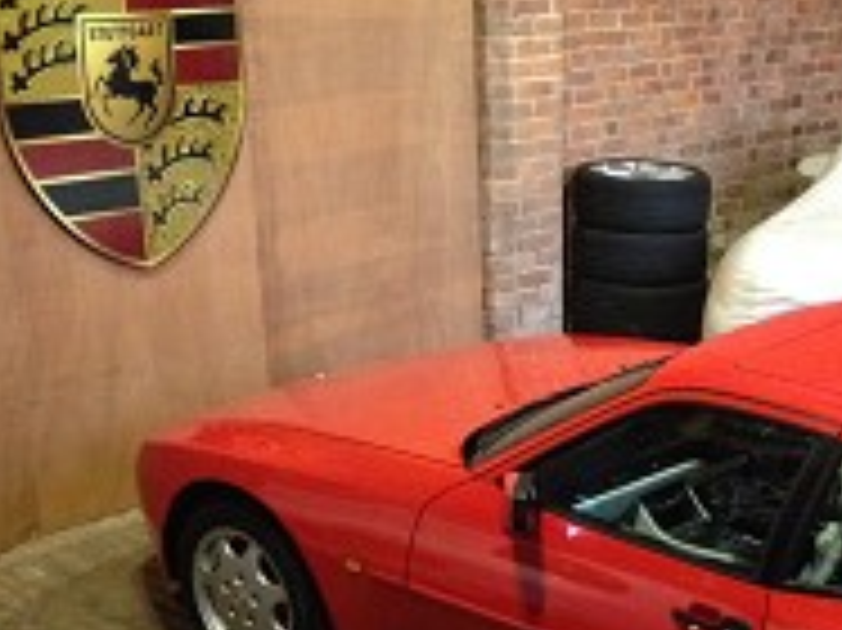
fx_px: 1823
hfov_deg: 25.0
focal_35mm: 75
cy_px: 495
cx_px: 806
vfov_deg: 19.4
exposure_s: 1/17
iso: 500
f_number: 2.4
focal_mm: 4.28
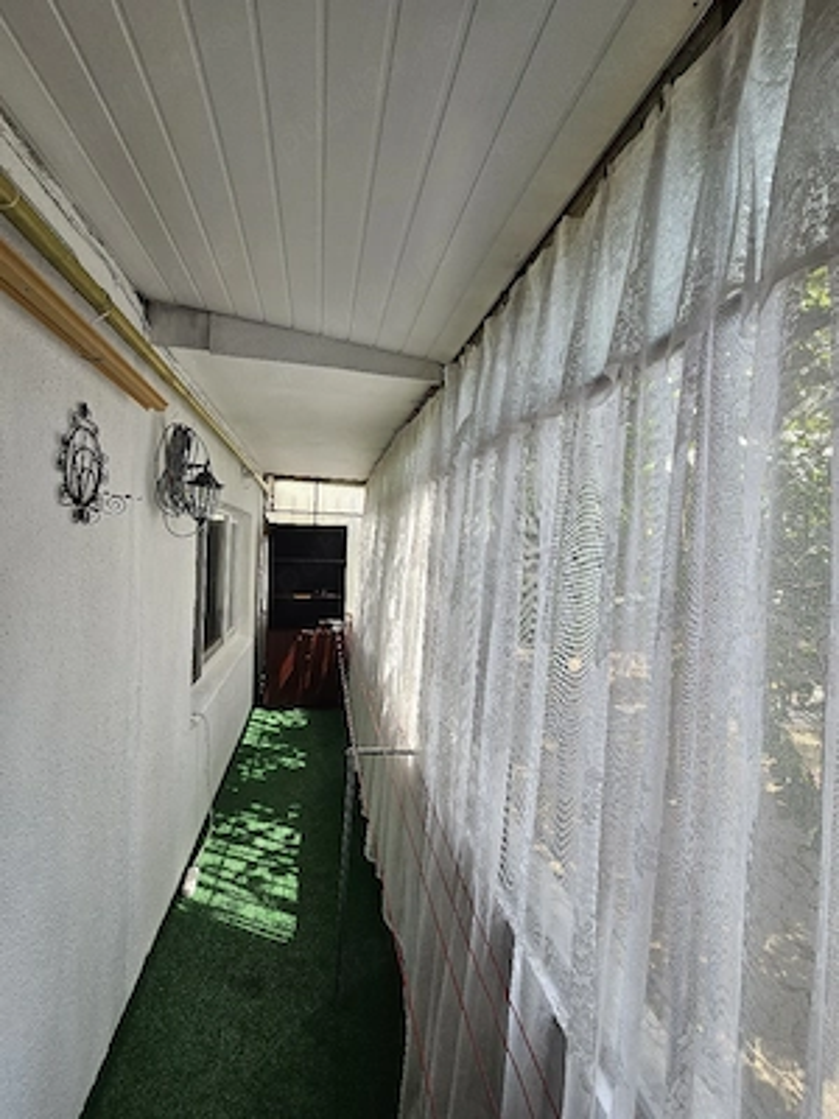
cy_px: 560
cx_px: 420
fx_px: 420
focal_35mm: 13
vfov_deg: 106.2
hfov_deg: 89.9
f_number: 2.2
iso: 50
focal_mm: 2.2
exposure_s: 1/182
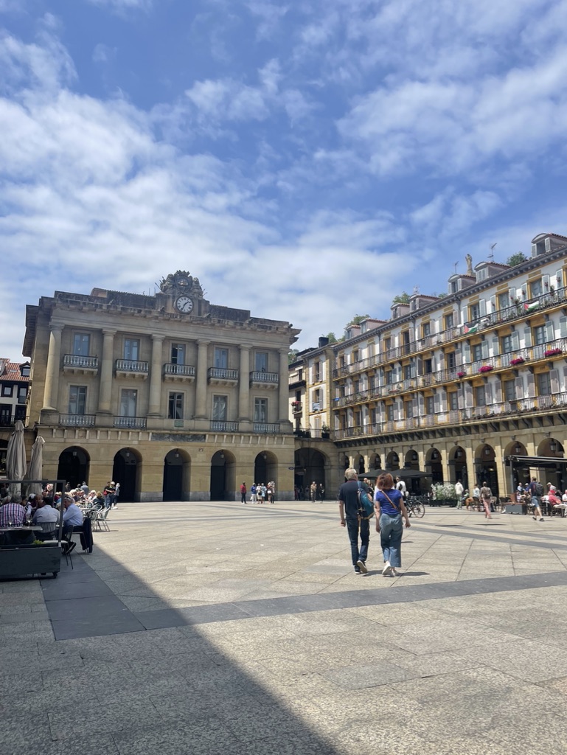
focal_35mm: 26
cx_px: 284
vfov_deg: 67.3
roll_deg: +0.2
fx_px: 567
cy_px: 378
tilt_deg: +11.4
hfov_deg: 53.1
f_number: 1.6
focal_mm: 4.2
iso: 32
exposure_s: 1/4464
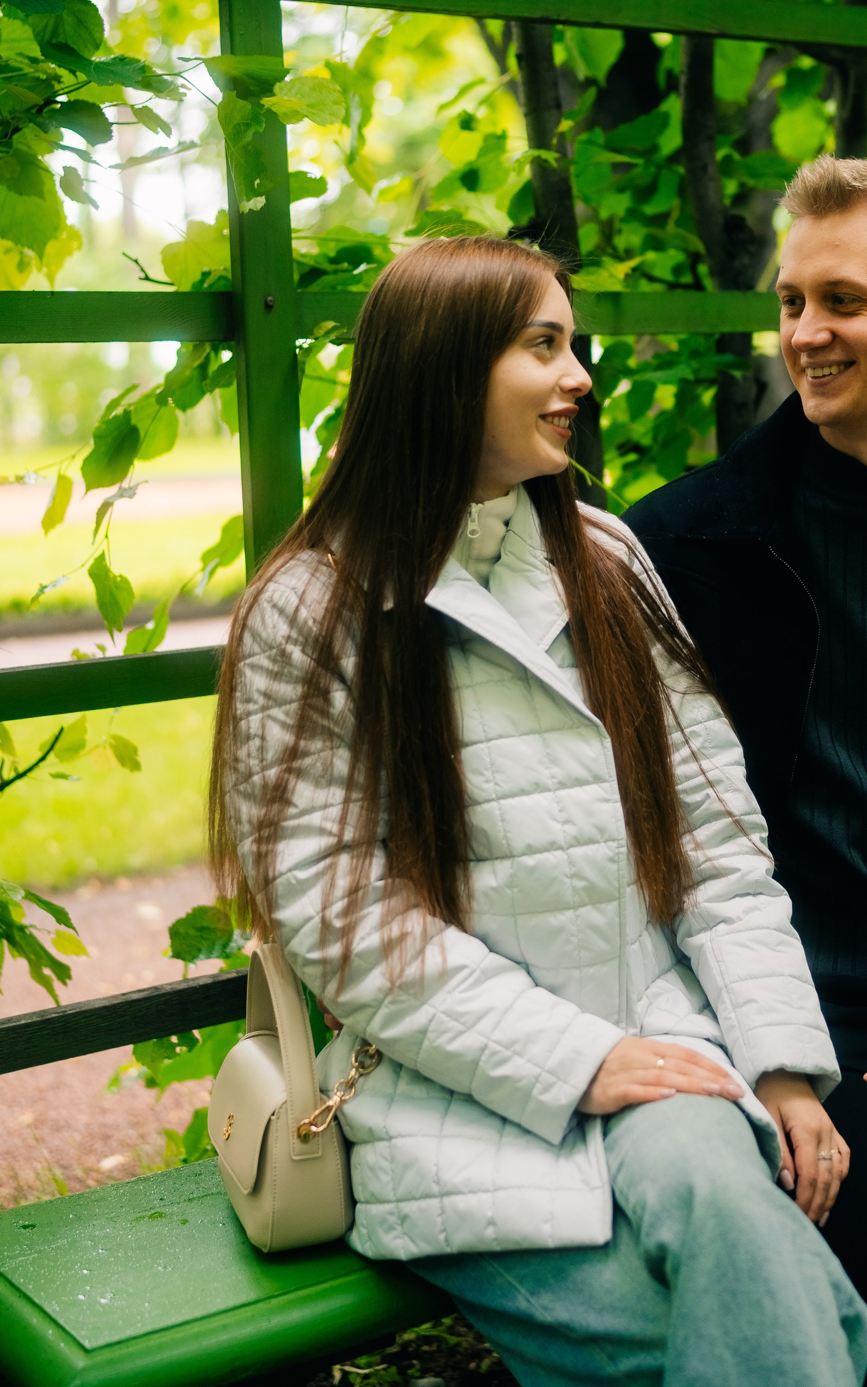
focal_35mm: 57
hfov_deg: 22.6
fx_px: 2155
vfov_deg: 35.6
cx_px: 636
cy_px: 608
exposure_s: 1/80
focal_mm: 35
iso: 320
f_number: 1.4
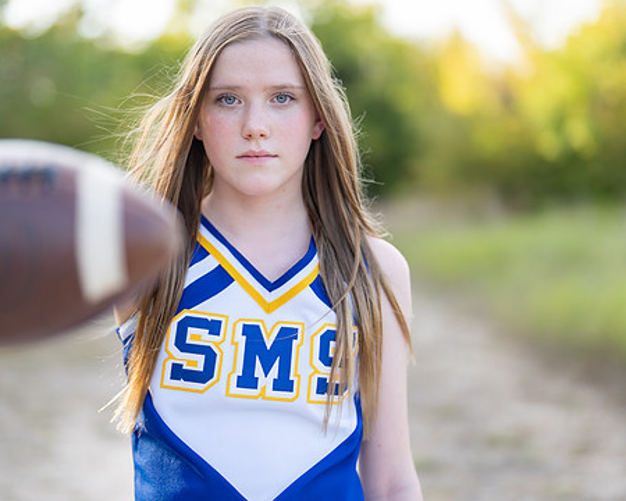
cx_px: 270
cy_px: 220
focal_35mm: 69
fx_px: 1278
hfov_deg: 27.5
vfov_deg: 22.2
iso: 100
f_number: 1.2
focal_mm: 50
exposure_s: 1/1000
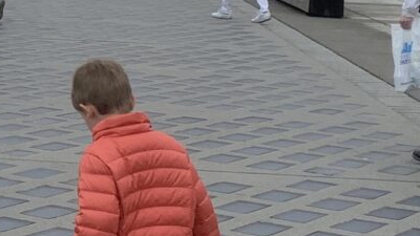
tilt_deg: +0.1
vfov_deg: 8.2
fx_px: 1615
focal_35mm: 145
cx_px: -177
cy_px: -137
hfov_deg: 14.0
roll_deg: -1.2
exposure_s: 1/1136
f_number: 1.8
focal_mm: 4.25
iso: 25
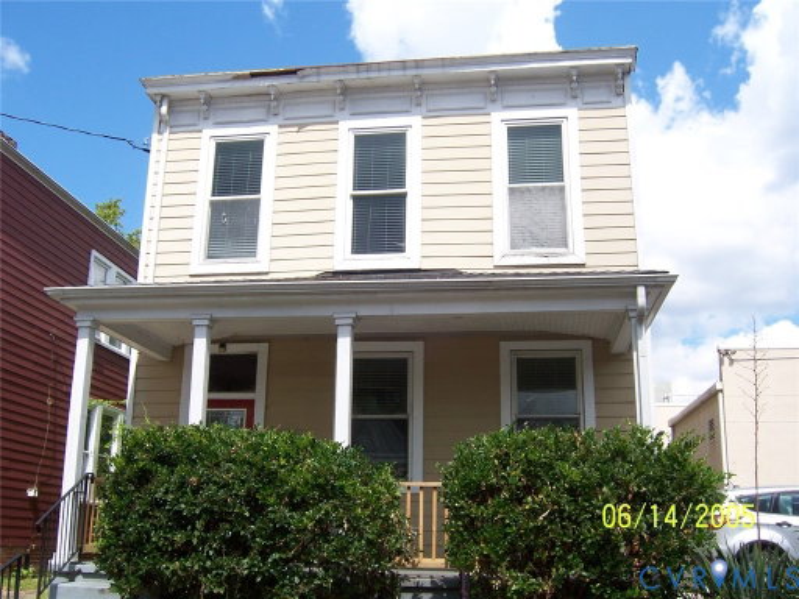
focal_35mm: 36
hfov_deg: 51.4
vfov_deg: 39.7
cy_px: 300
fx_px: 831
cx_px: 400
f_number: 4.5
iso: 80
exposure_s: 1/400
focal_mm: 6.2
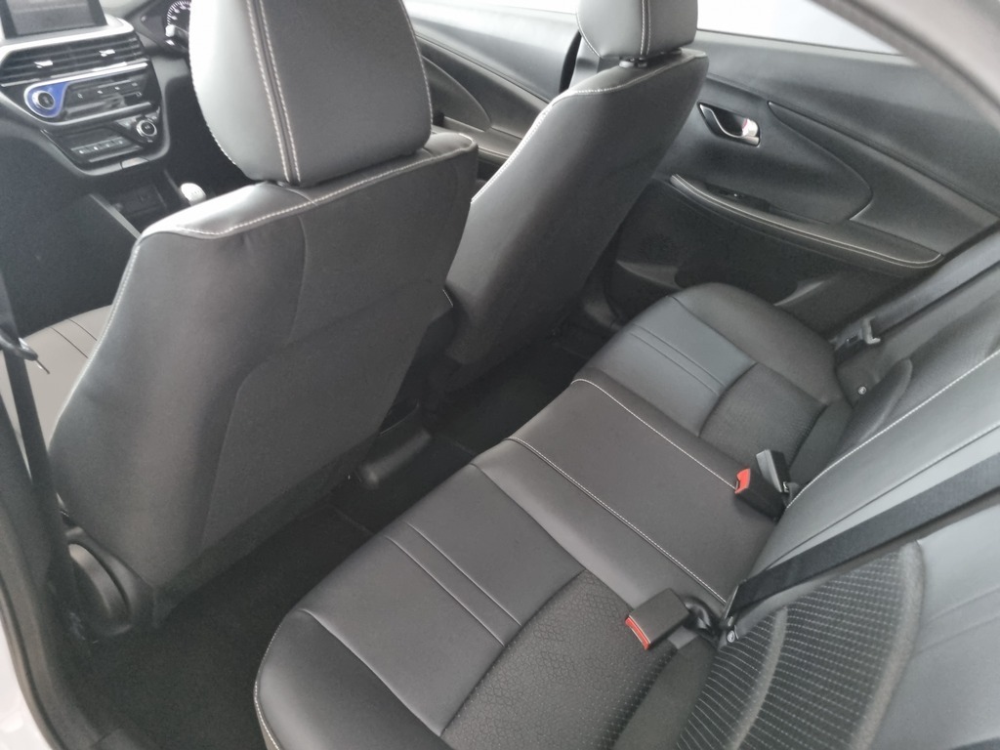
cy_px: 375
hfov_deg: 67.3
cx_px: 500
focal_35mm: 26
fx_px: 751
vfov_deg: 53.1
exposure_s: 1/25
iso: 640
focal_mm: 5.4
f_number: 1.8
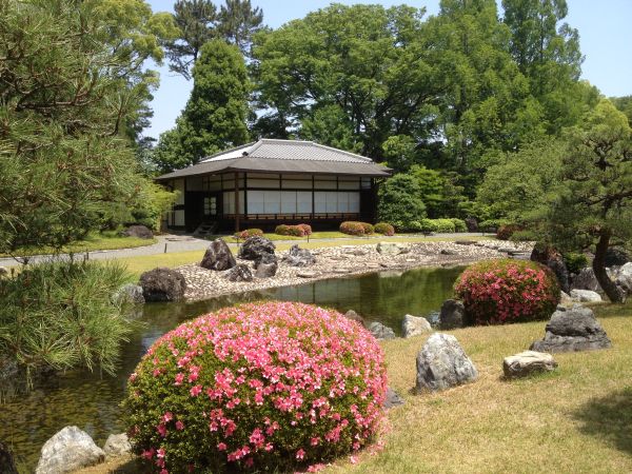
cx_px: 316
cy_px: 237
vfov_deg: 40.7
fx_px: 639
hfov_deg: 52.6
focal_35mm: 35
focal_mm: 4.28
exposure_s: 1/951
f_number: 2.4
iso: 50
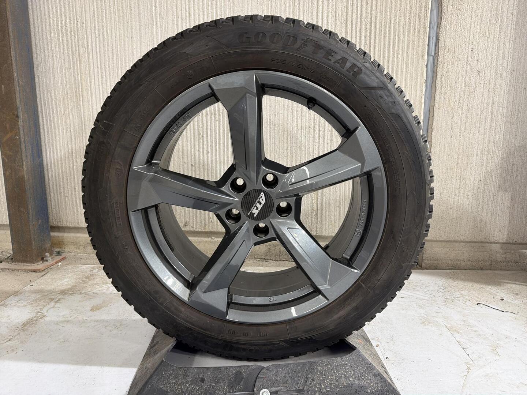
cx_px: 264
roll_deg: +0.6
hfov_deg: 71.6
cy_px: 198
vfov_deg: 56.8
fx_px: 365
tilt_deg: -9.0
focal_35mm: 24
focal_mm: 6.76
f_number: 1.78
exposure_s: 1/50
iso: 125
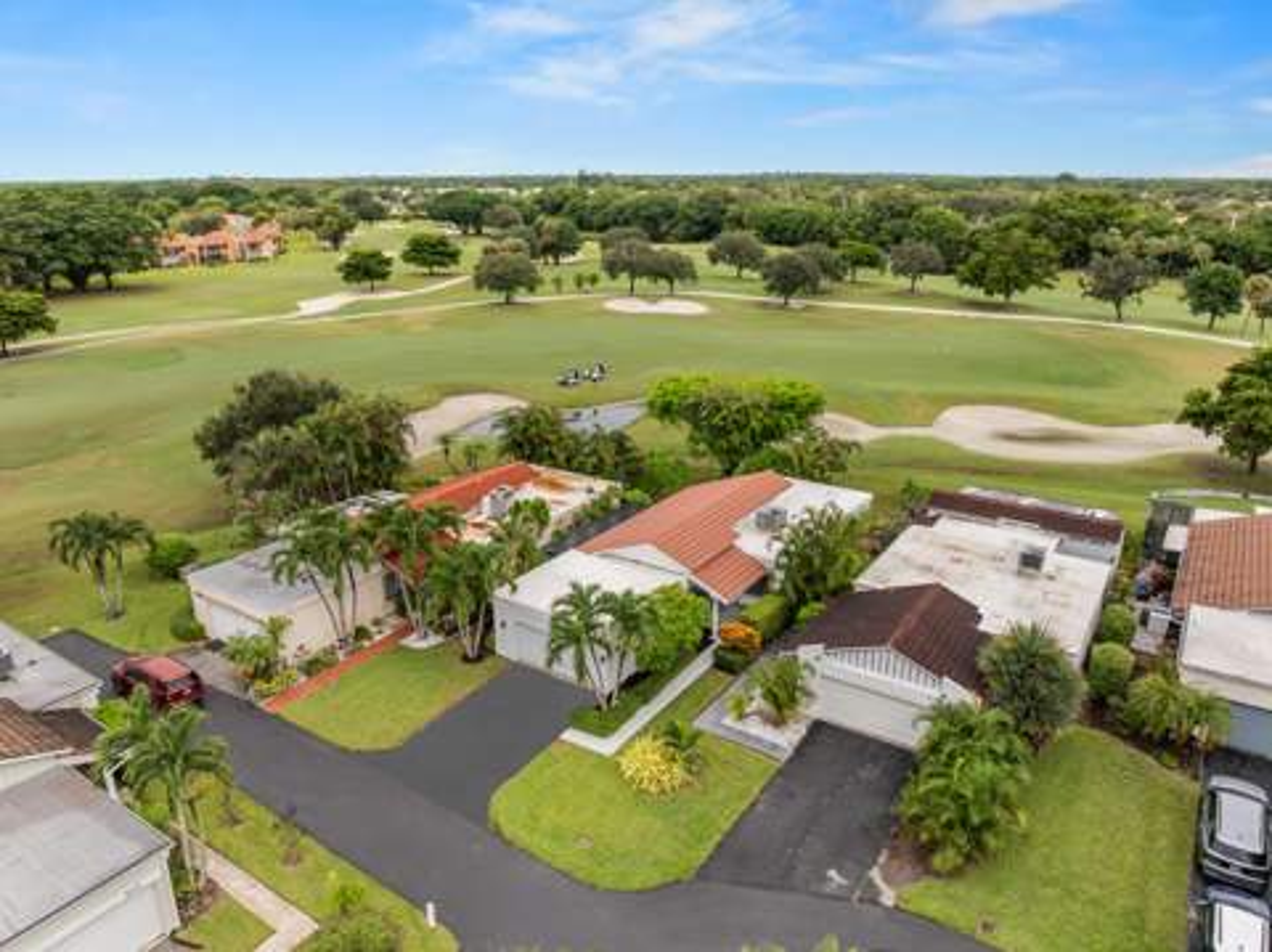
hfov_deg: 71.7
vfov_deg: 56.7
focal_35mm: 24
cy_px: 476
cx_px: 636
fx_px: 881
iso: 140
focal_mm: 12.29
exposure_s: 1/160
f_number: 2.8
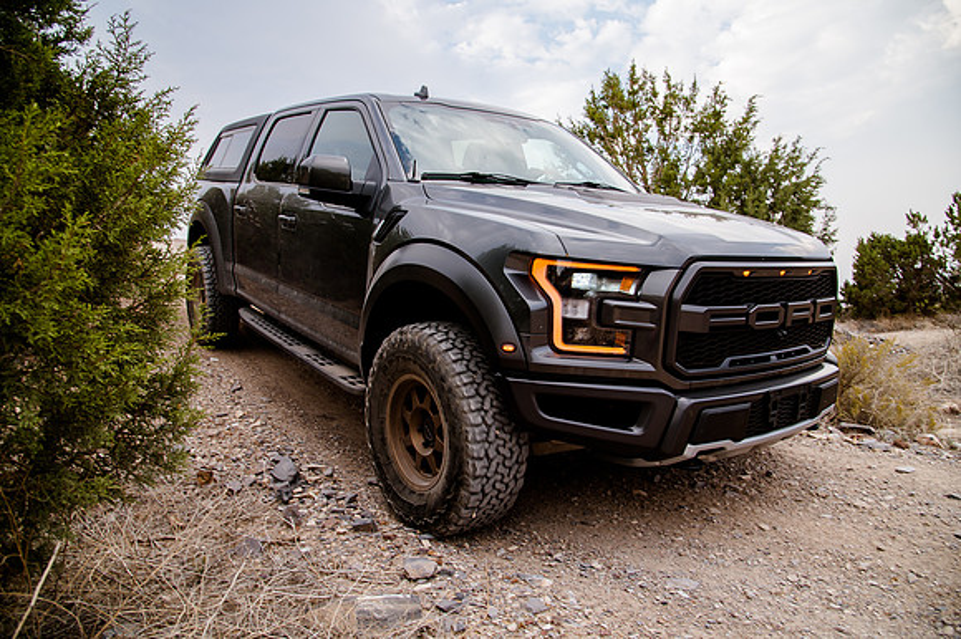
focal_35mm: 24
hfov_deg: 73.8
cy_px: 320
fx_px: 640
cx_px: 480
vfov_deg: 53.1
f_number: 5.6
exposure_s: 1/200
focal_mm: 24
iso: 200
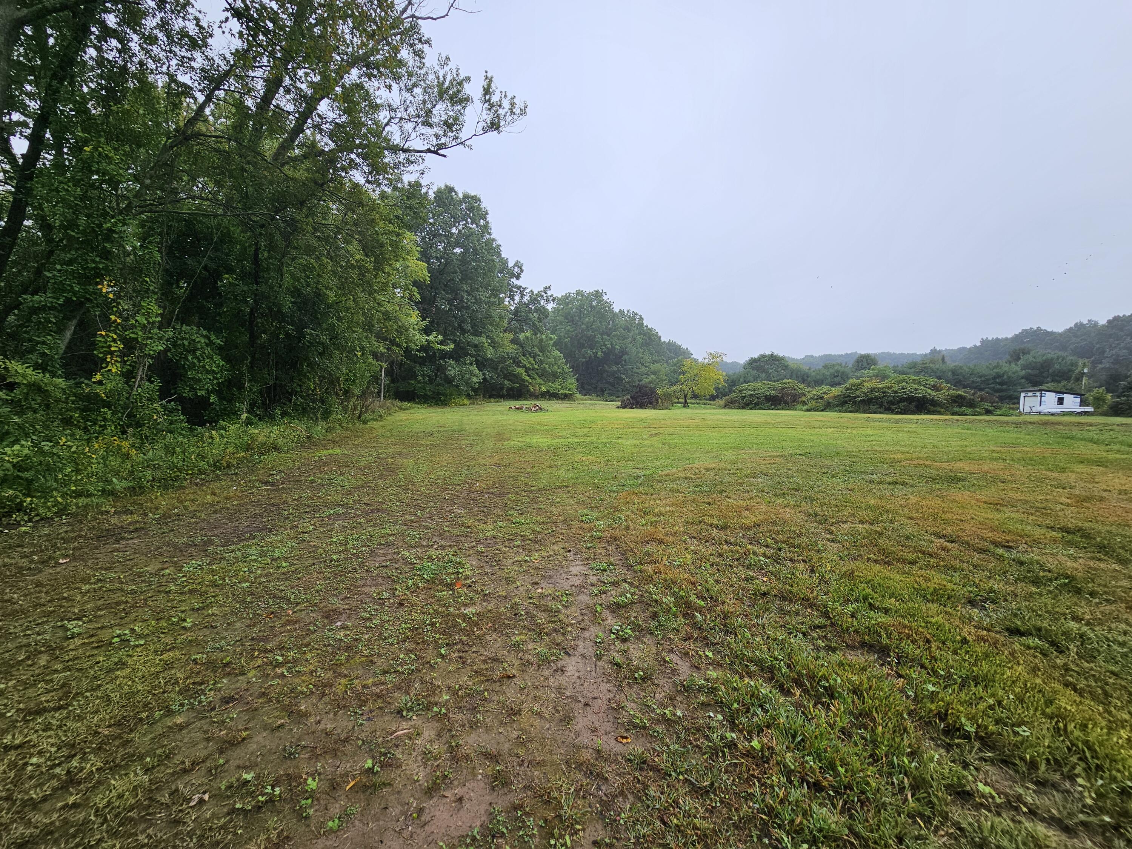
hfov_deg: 106.2
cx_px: 566
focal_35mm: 13
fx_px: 425
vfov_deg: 89.9
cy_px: 424
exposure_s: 1/441
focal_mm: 2.2
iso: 50
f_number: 2.2
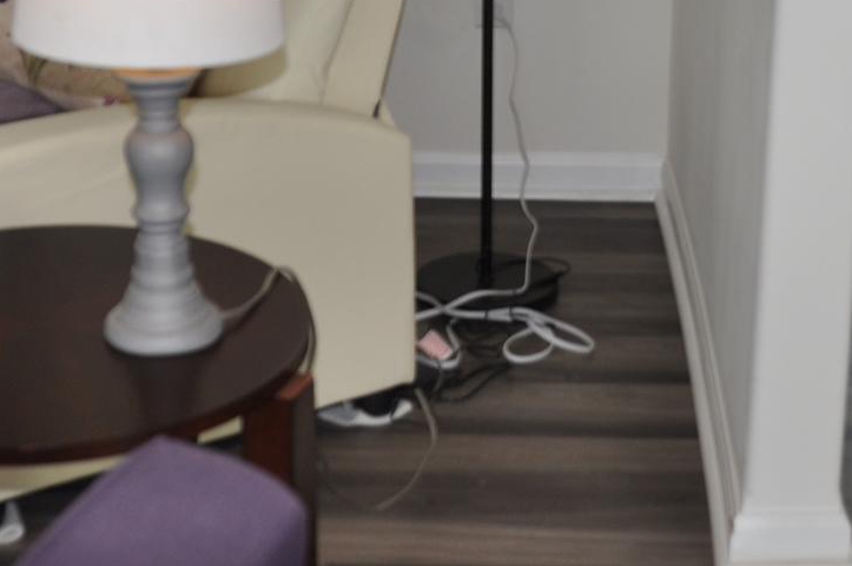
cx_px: 412
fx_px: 2009
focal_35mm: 85
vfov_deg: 15.3
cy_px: -159
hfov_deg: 23.9
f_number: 4
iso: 200
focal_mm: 20
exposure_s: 1/200
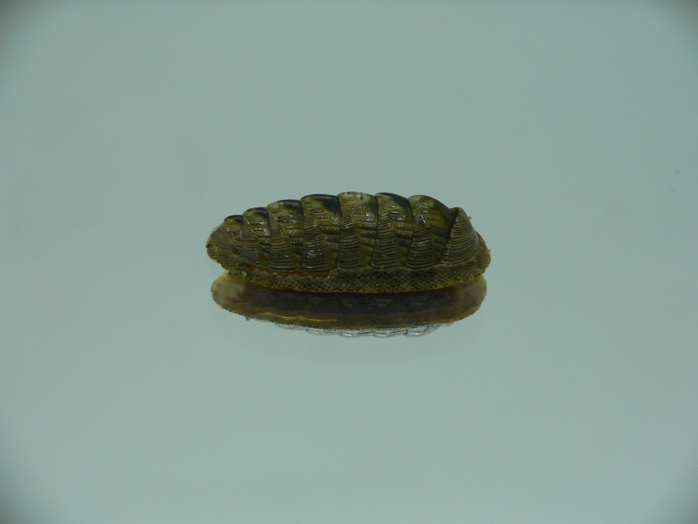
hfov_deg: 52.6
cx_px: 349
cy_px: 262
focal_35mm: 35
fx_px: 706
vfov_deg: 40.7
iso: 80
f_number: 2.8
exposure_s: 1/60
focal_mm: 4.6
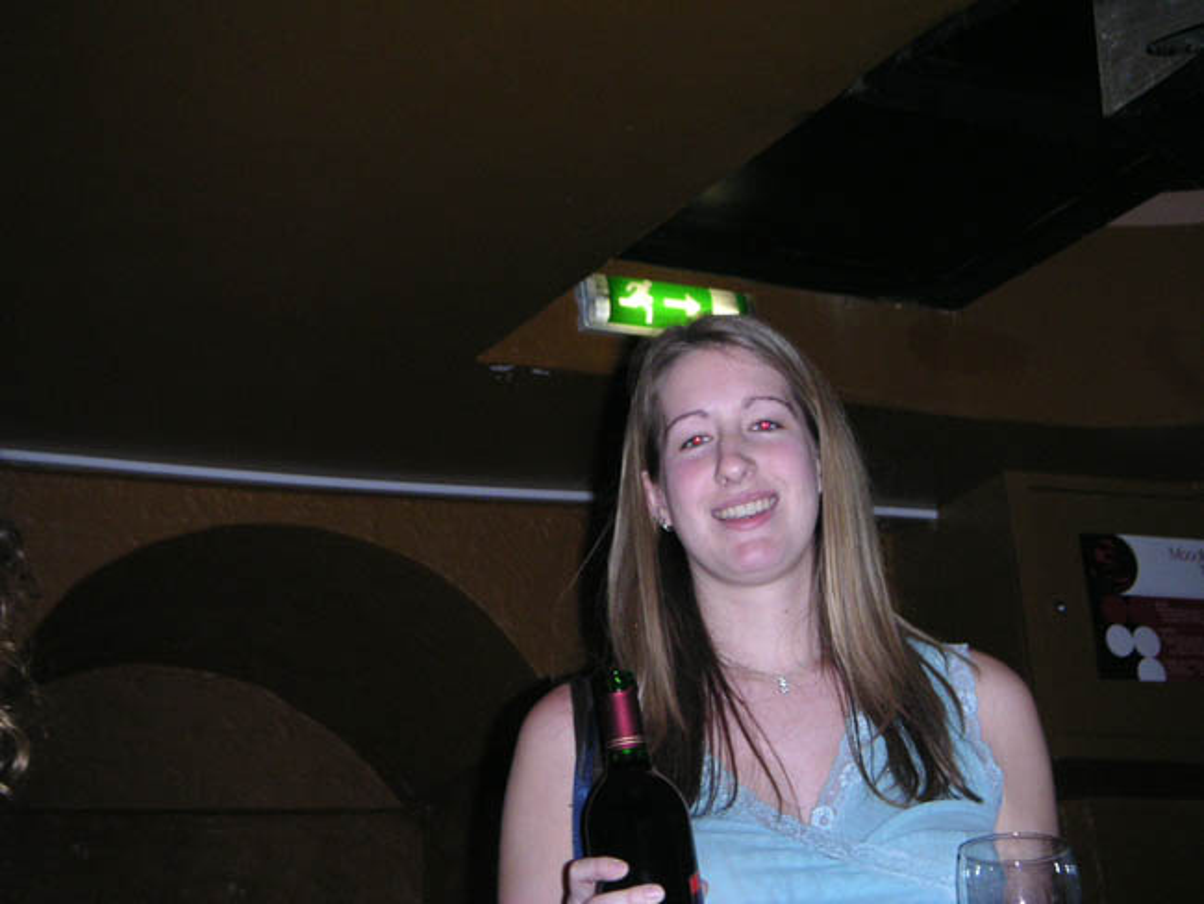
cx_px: 602
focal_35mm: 70
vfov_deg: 21.0
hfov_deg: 27.8
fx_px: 2436
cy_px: 452
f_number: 3.1
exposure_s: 1/90
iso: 160
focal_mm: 10.9
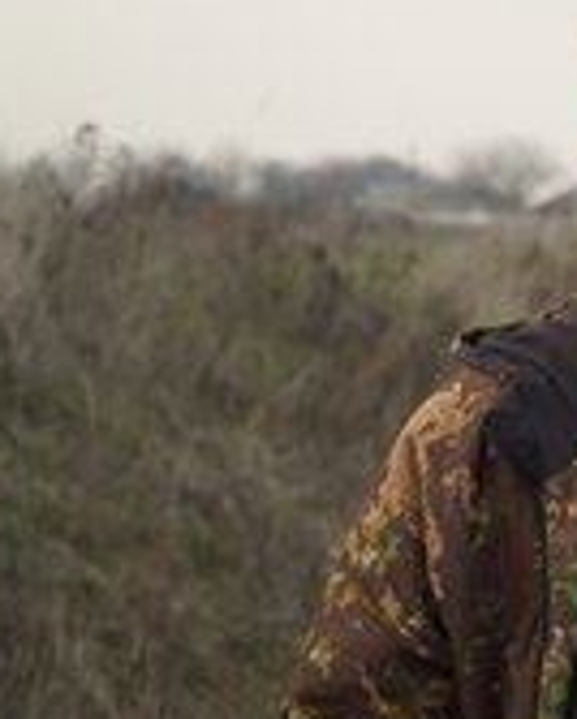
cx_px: 810
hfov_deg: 14.4
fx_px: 2152
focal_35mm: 101
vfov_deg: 19.0
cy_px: 385
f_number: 4
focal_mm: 30
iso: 125
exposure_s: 1/160
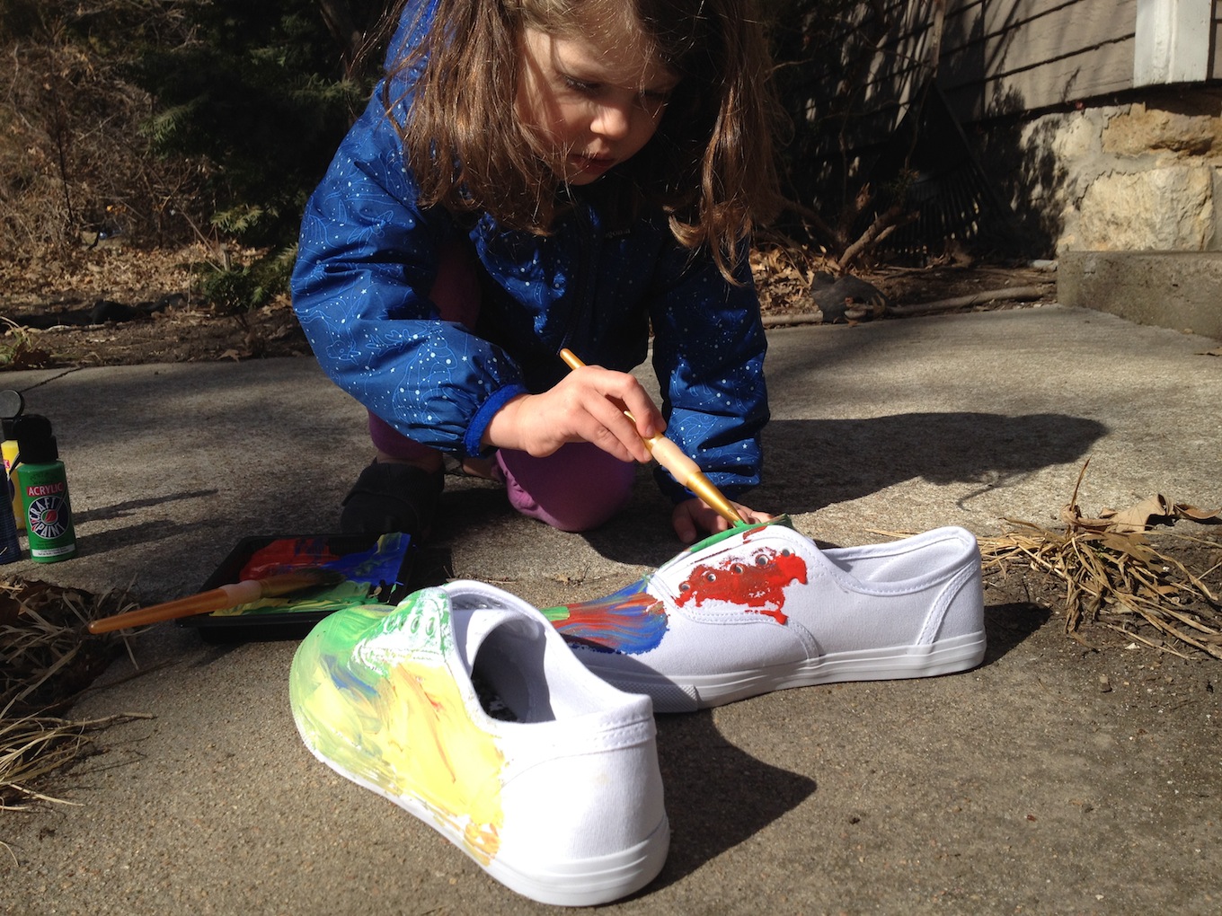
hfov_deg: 52.6
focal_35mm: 35
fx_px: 1236
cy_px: 458
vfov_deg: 40.7
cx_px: 611
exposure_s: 1/1727
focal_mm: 4.28
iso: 50
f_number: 2.4
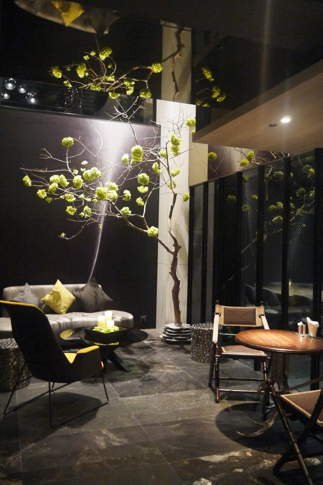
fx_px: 404
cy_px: 240
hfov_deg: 43.6
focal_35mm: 30
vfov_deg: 61.9
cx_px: 159
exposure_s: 1/15
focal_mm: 14
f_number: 3.5
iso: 1600
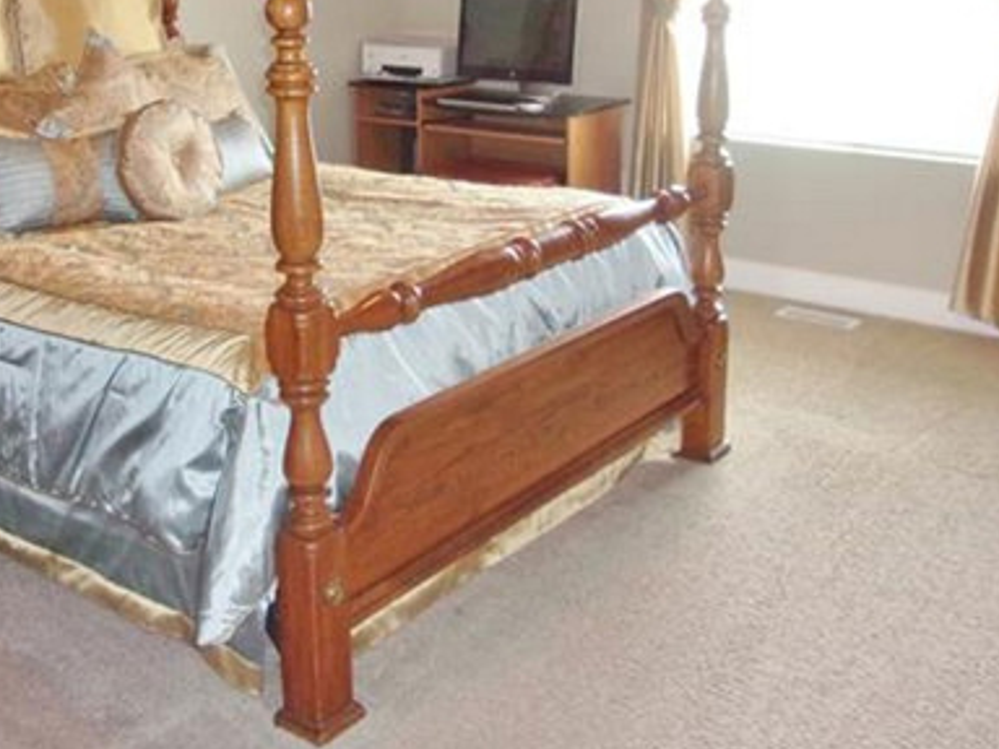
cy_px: 179
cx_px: 416
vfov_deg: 31.6
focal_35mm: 45
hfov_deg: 41.9
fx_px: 1299
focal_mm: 4.9
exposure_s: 1/34
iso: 200
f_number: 3
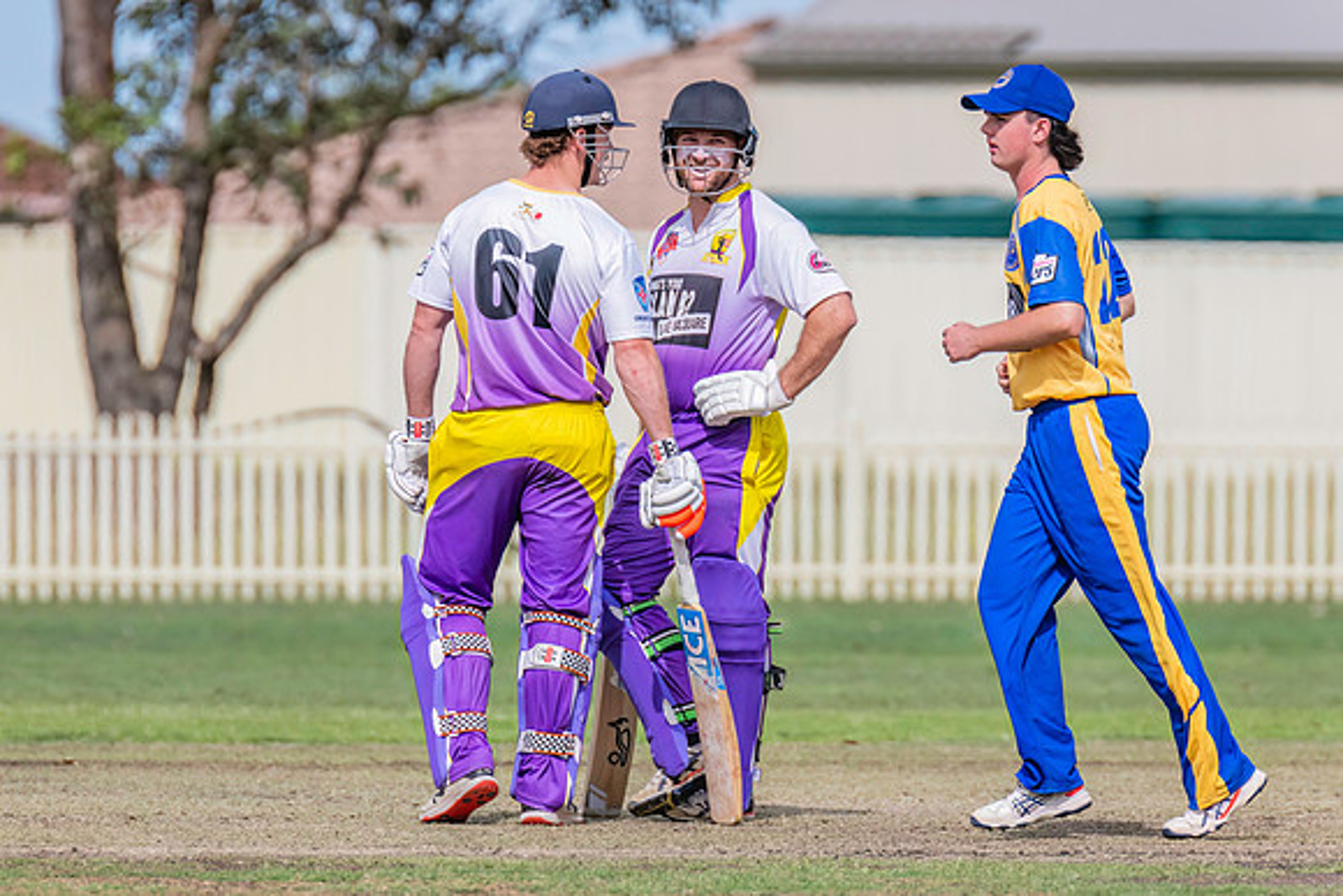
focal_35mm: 639
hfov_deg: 3.2
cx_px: 581
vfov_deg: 2.2
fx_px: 23851
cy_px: 424
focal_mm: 550
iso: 800
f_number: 7.1
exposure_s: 1/2500
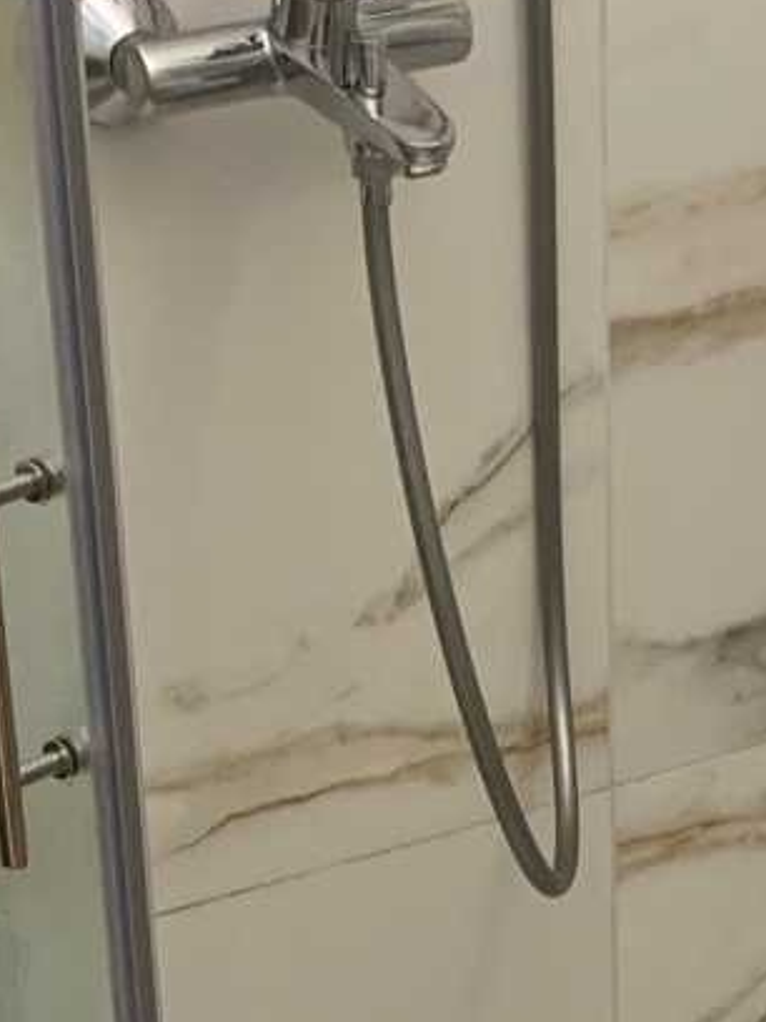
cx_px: 571
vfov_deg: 14.0
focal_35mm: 136
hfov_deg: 10.9
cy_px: 1274
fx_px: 4013
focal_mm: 4.25
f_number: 1.8
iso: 200
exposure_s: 1/50
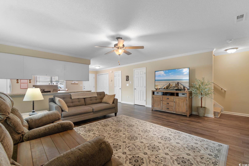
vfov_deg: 77.3
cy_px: 83
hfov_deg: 100.4
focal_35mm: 15
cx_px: 124
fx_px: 104
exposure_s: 1/6
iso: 100
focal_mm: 10
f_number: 4.5
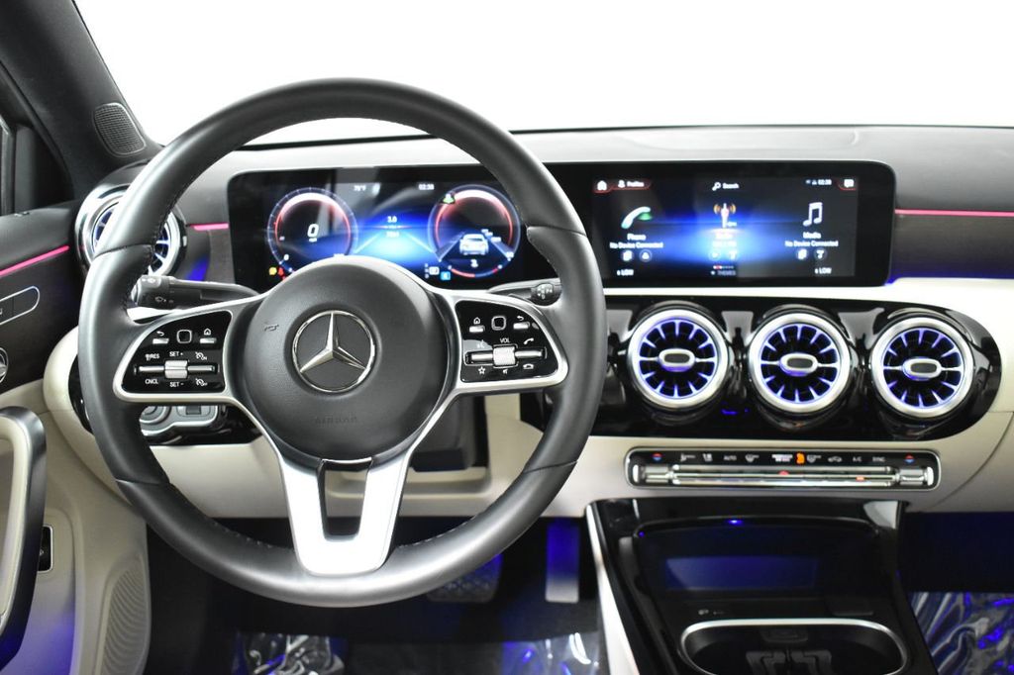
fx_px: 1014
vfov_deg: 36.8
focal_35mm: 36
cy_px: 338
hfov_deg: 53.1
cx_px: 507
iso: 2500
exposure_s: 1/40
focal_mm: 24
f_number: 4
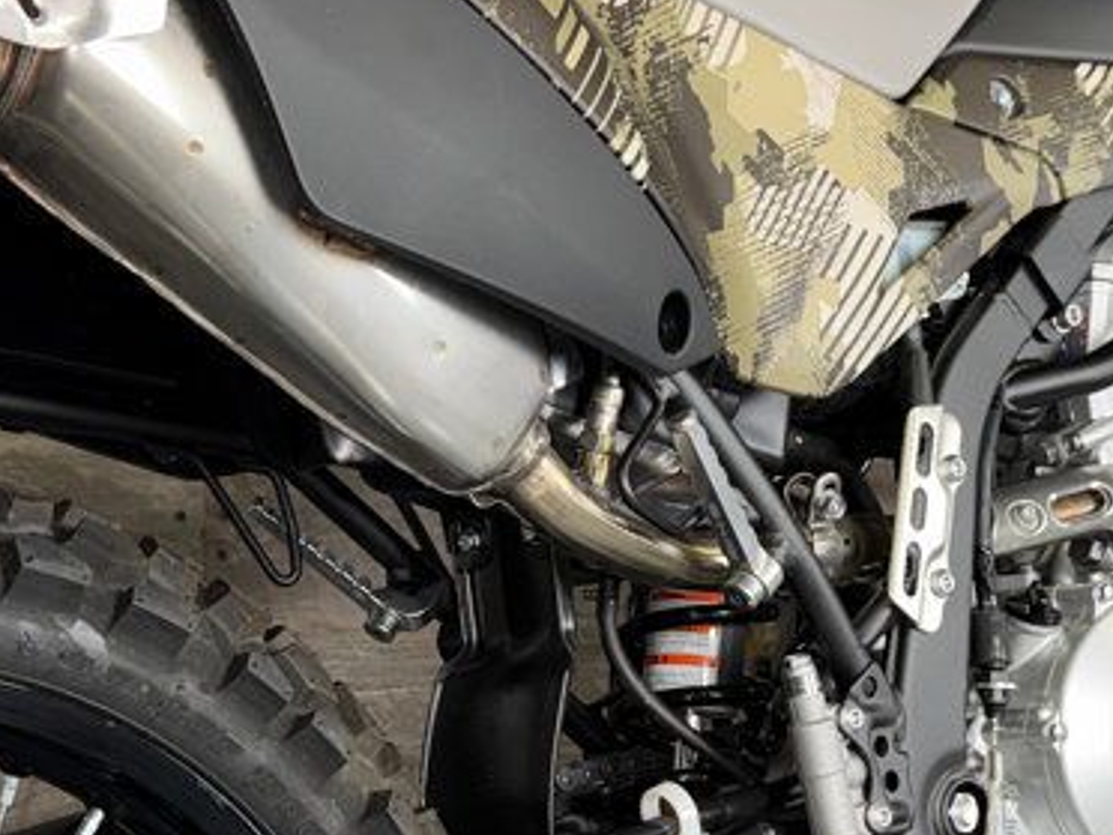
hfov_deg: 29.4
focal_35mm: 66
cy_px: 584
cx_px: 518
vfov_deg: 22.1
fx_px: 2122
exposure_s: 1/22
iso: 64
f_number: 1.78
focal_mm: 6.76
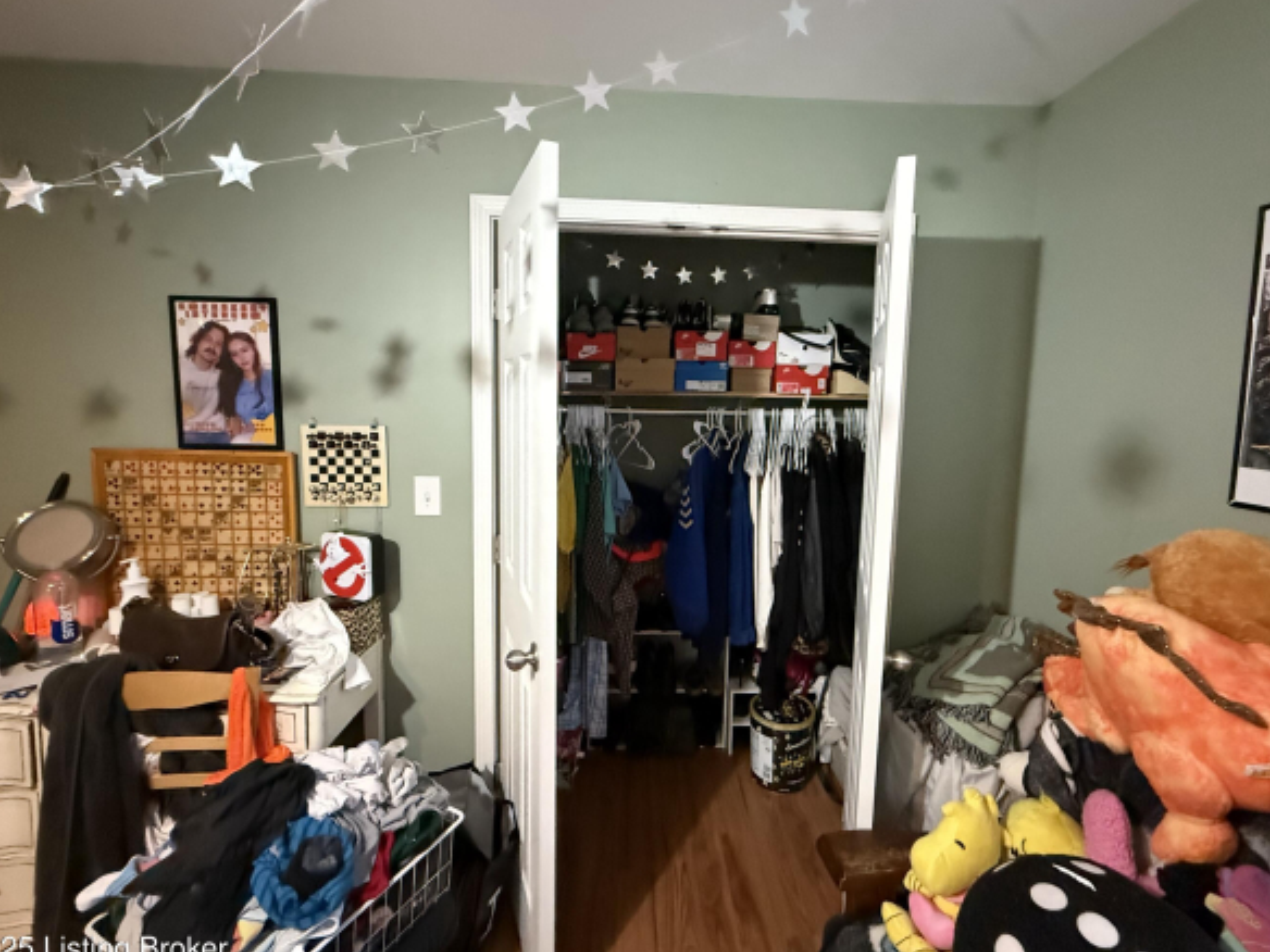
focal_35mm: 16
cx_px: 667
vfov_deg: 78.1
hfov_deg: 94.4
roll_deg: -0.8
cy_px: 454
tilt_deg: -4.9
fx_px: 587
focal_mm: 2.22
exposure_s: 1/60
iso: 1250
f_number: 2.2
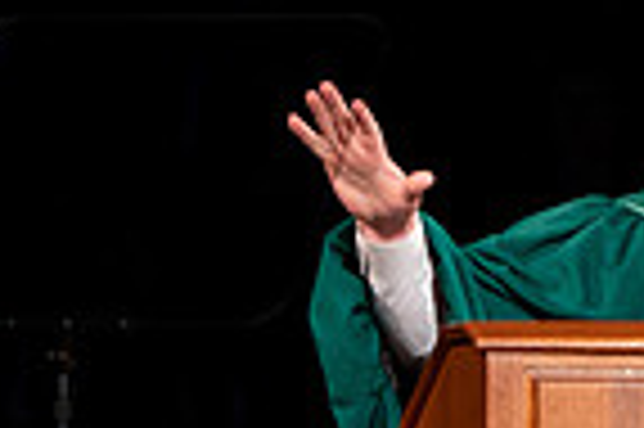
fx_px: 21549
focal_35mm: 1206
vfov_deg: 1.1
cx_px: 757
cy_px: 235
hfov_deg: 1.7
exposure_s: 1/250
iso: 1250
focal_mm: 200
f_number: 2.8
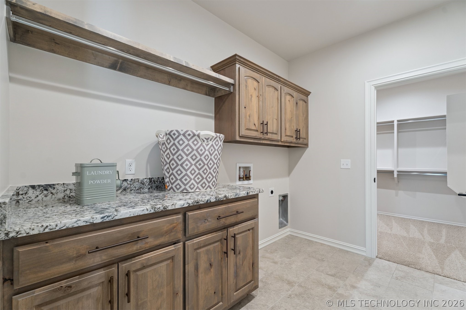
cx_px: 233
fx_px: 207
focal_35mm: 16
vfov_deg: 73.7
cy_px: 155
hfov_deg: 96.7
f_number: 6.3
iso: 200
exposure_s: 1/15
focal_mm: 16
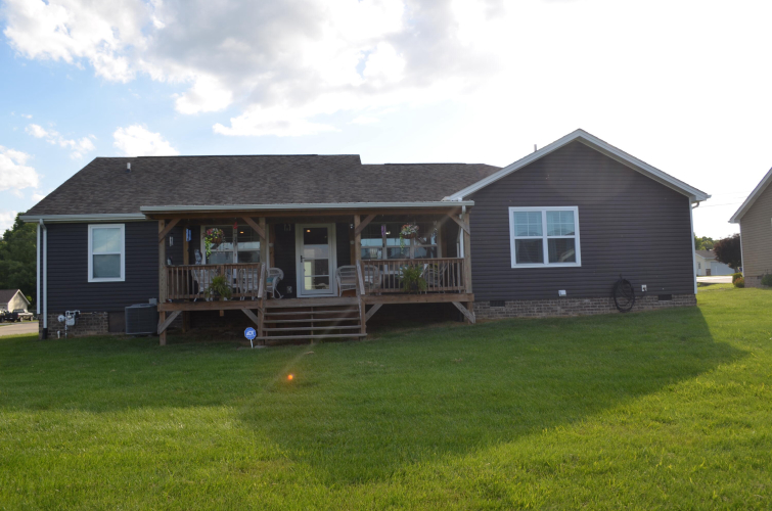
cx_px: 386
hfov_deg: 62.0
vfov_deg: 43.4
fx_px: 642
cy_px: 256
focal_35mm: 30
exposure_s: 1/200
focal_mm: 20
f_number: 8
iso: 100
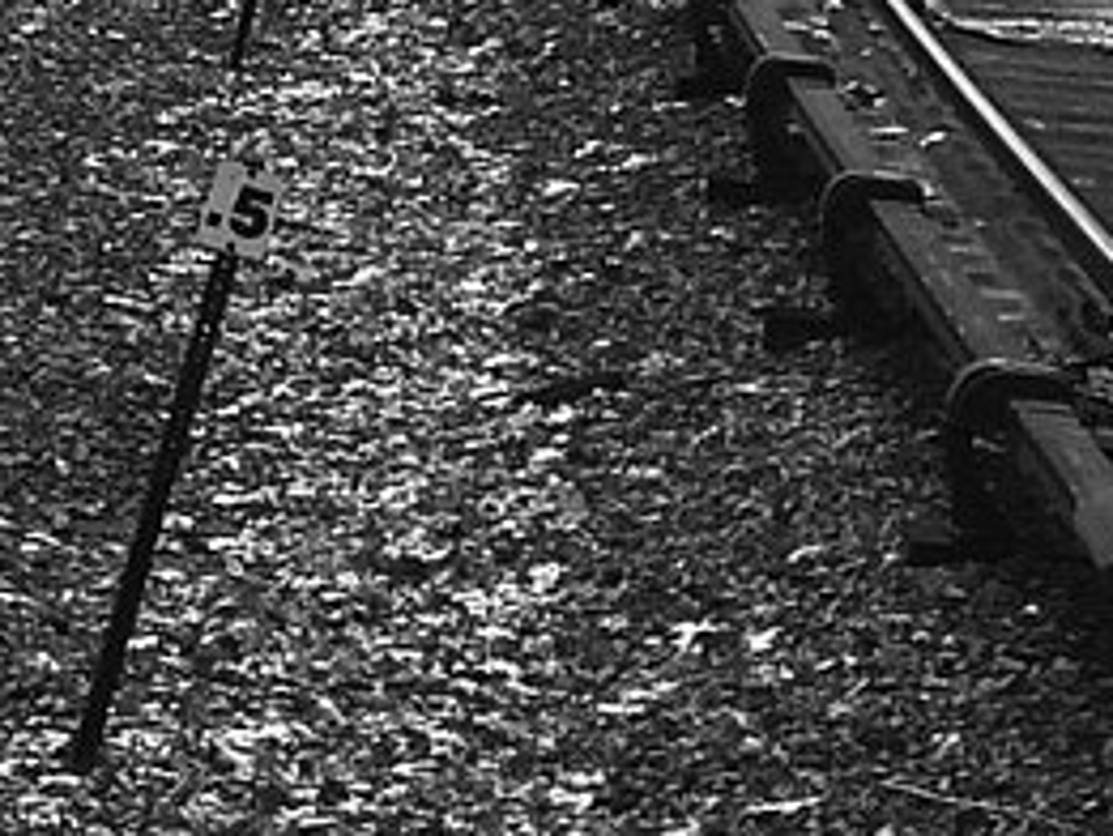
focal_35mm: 178
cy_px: -230
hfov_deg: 10.1
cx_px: -1241
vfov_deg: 8.2
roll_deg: -0.6
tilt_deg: -5.2
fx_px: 5726
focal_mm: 4.15
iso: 32
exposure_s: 1/1412
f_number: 2.2
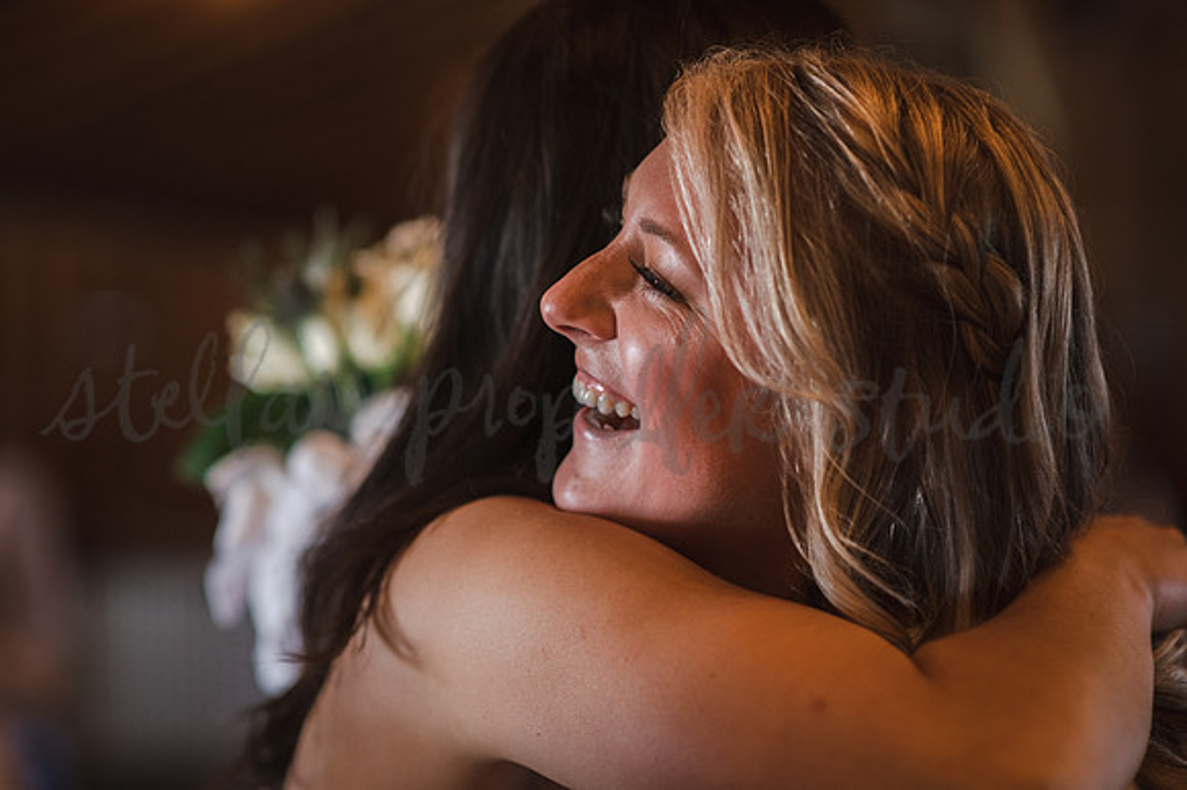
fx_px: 2801
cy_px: 395
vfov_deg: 16.1
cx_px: 594
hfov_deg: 23.9
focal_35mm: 85
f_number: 2
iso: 1600
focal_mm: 85
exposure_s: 1/200
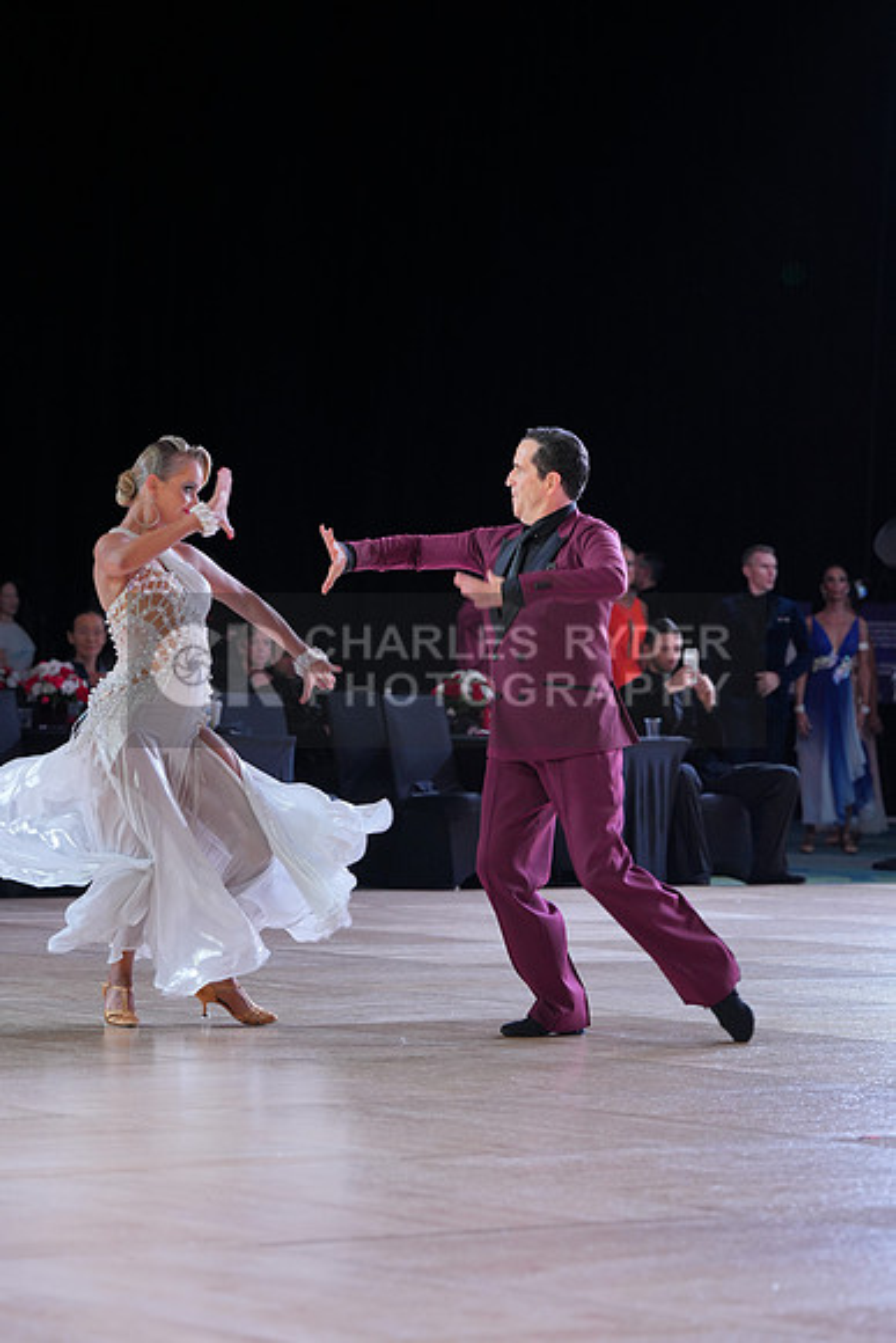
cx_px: 448
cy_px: 672
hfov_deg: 10.0
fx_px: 5111
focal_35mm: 137
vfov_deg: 15.0
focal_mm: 137
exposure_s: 1/250
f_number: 5
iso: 1000
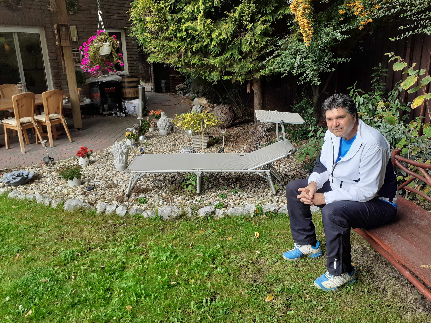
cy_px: 162
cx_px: 216
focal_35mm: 27
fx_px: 336
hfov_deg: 65.3
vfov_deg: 51.4
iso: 40
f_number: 1.9
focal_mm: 3.6
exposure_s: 1/542
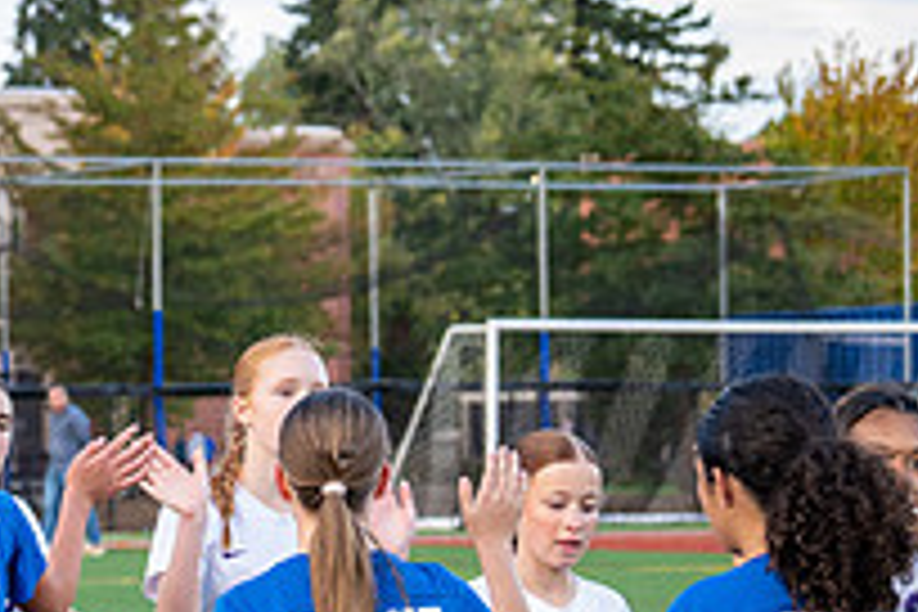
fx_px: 5227
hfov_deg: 9.8
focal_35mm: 205
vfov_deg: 6.7
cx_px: -266
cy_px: 677
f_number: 4.5
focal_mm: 72
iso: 800
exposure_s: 1/250
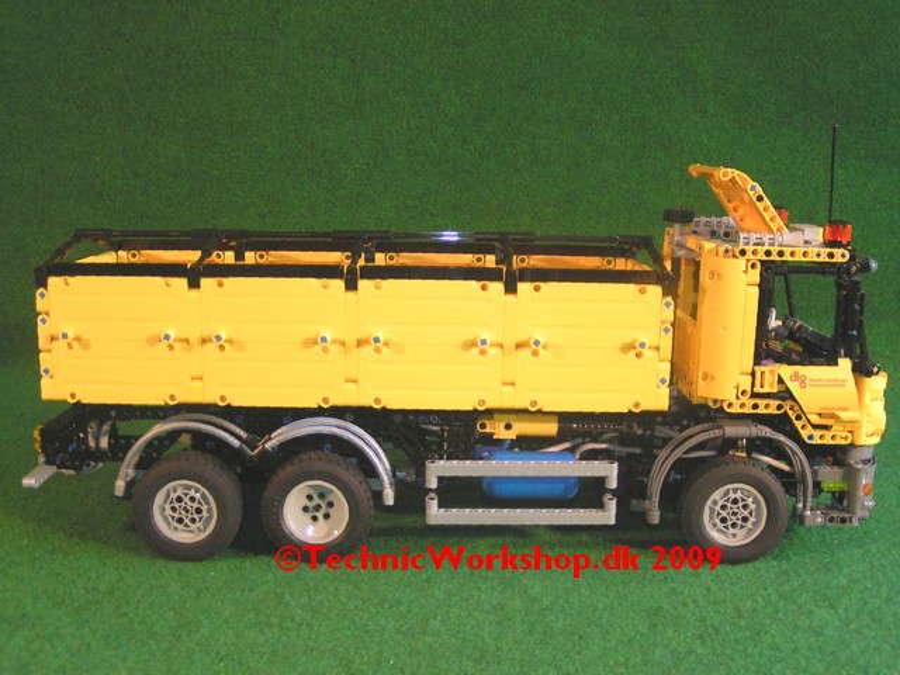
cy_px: 338
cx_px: 450
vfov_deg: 37.7
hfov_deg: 49.0
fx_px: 988
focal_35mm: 38
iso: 200
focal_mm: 5.8
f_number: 2.8
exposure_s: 1/40
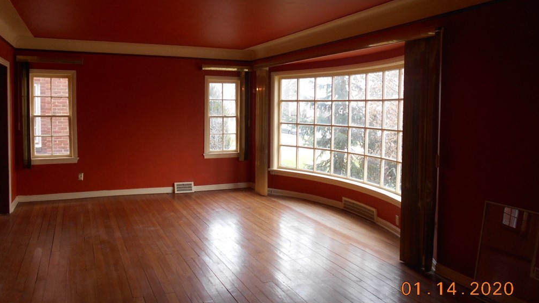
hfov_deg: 66.1
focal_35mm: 29
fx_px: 415
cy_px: 125
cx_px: 266
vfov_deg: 40.1
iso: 110
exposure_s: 1/30
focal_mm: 4.6
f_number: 3.2
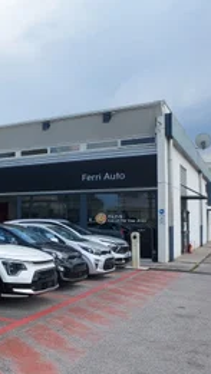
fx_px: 397
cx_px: -75
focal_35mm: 40
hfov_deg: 25.1
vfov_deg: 50.3
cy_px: 212
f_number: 1.8
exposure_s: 1/861
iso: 32
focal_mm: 5.23
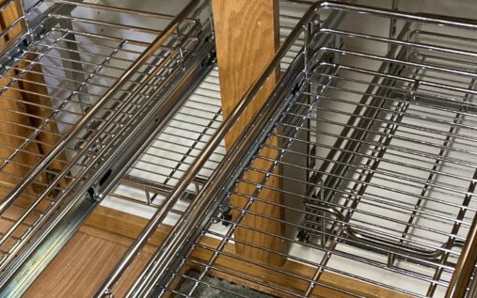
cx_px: 171
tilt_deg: -42.6
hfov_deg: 33.8
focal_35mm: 60
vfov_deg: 21.6
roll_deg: +10.1
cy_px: 190
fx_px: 780
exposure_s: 1/30
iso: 400
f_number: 1.8
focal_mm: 3.99
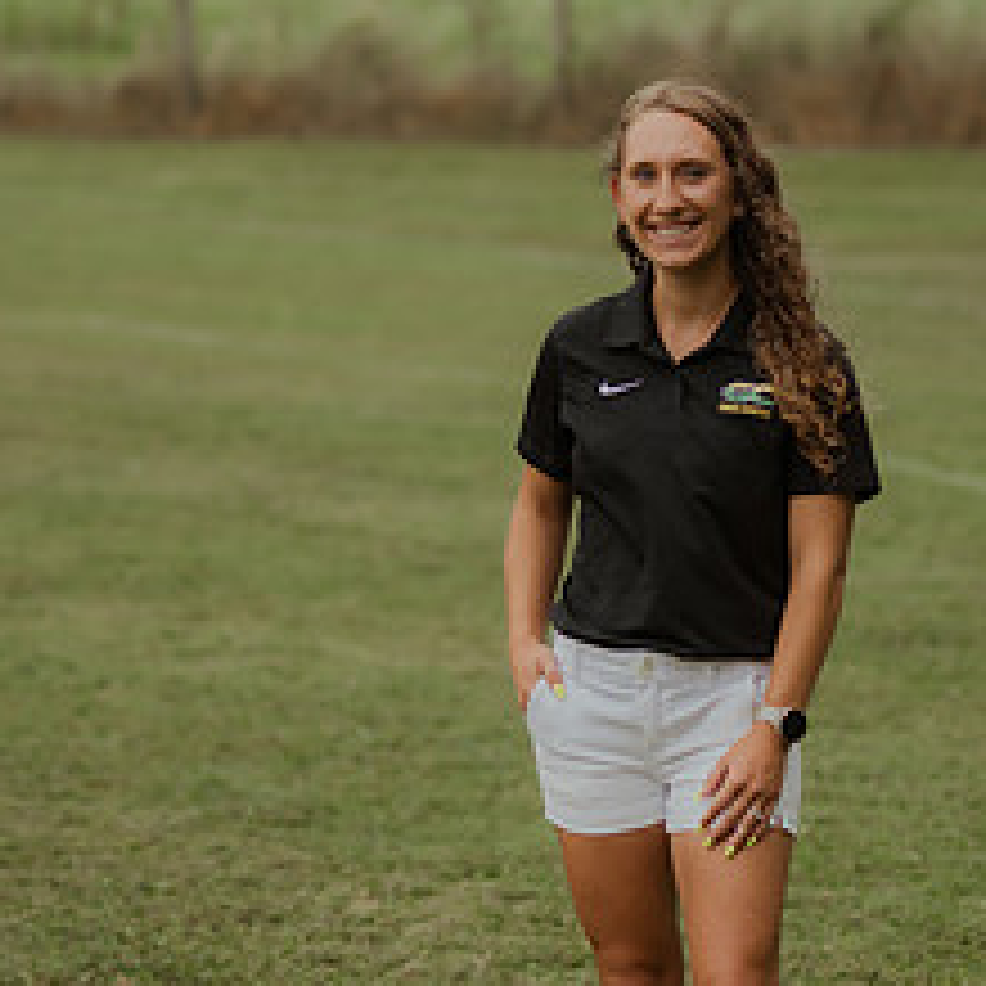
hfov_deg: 13.3
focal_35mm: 131
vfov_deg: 13.3
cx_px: 671
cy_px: 599
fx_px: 4222
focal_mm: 50
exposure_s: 1/3200
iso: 250
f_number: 2.8
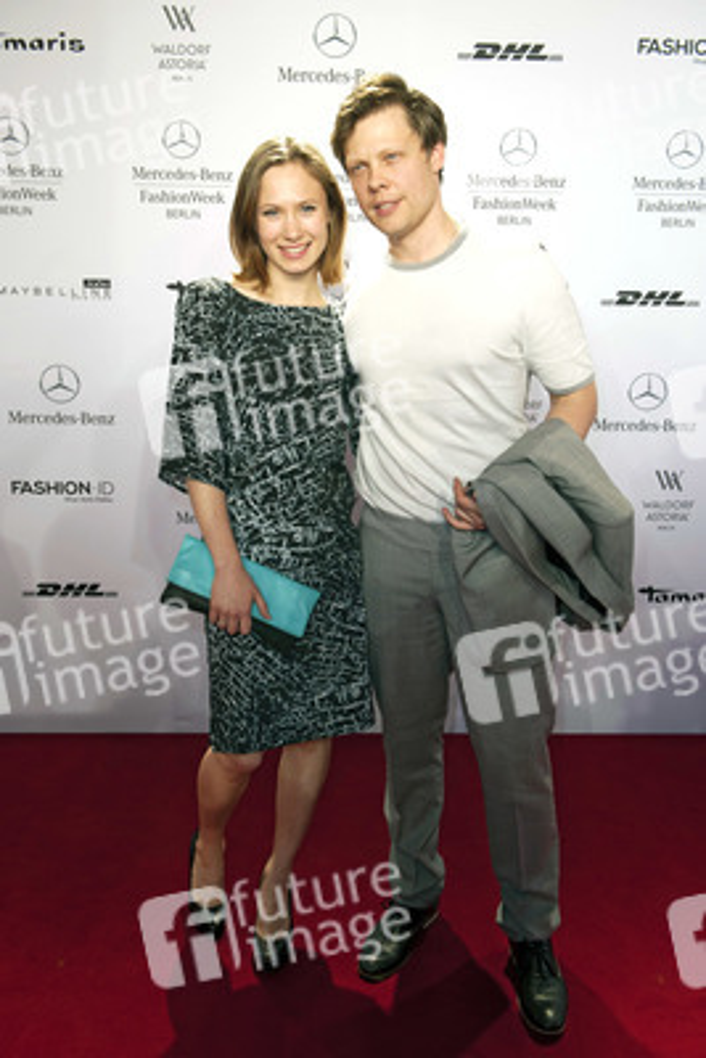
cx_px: 353
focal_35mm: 34
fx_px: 999
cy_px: 529
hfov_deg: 38.9
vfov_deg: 55.8
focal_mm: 34
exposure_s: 1/160
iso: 1600
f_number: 5.6
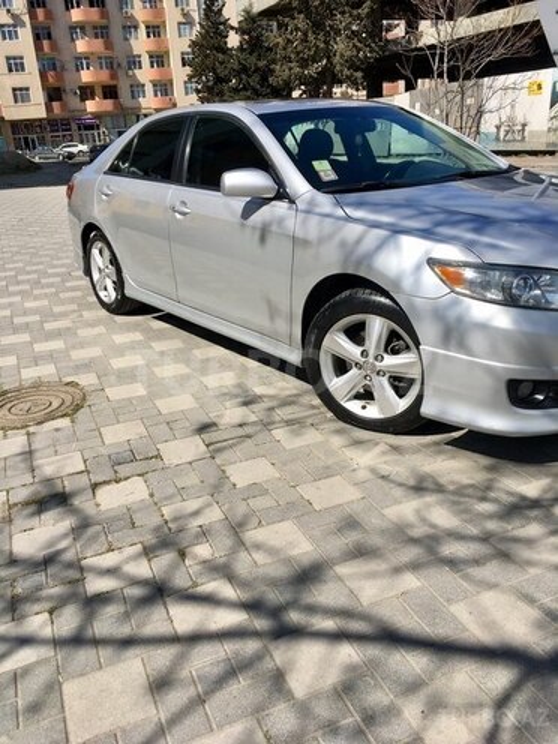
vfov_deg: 61.7
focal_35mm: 29
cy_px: 372
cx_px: 279
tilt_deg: -21.2
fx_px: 623
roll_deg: +4.2
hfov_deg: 48.2
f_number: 2.2
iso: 25
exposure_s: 1/2024
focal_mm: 4.15
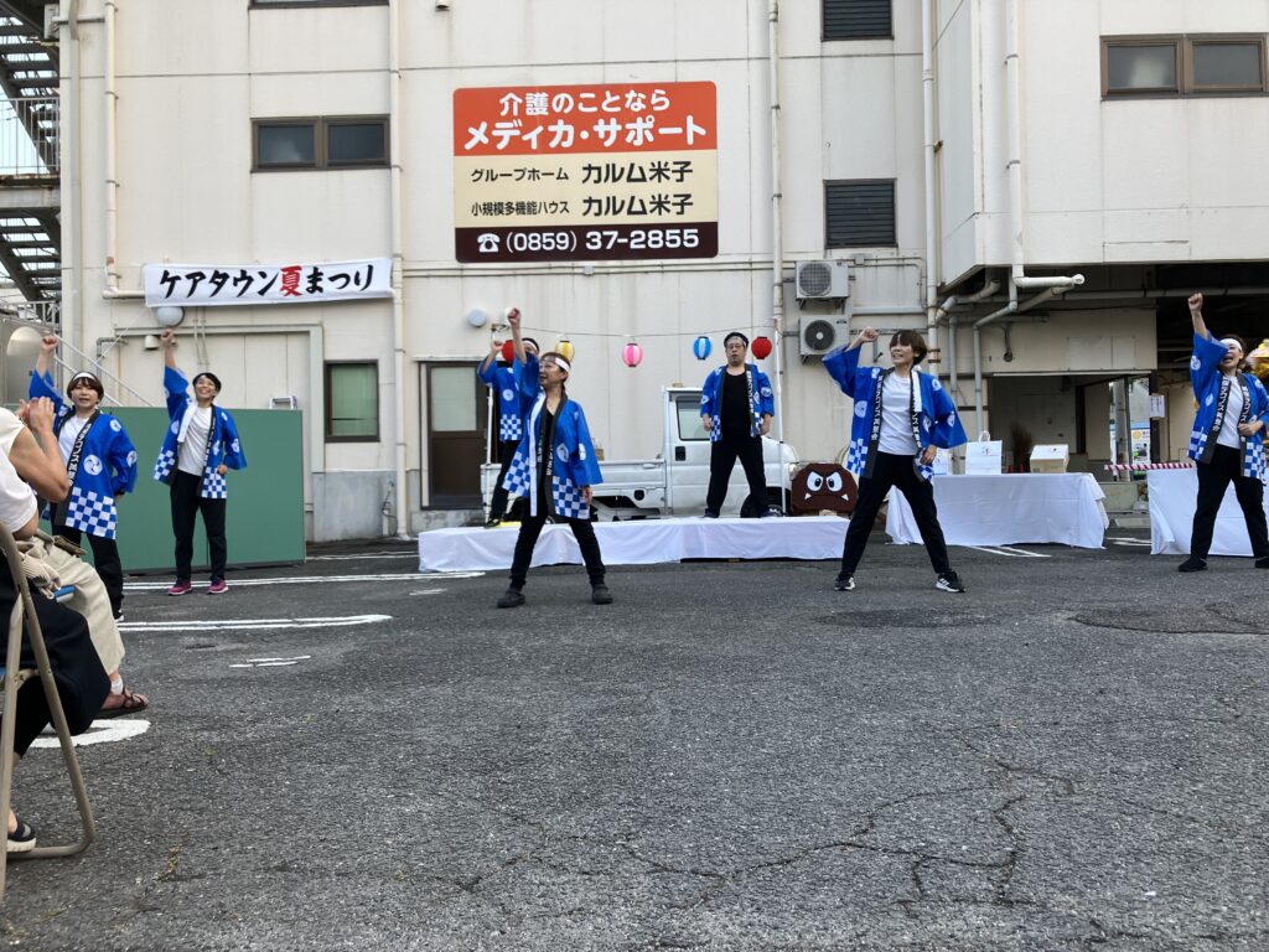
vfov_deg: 49.7
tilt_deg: +2.5
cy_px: 476
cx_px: 634
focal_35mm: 28
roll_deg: +0.5
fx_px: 1026
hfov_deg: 63.4
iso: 50
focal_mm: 3.99
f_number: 1.8
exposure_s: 1/121
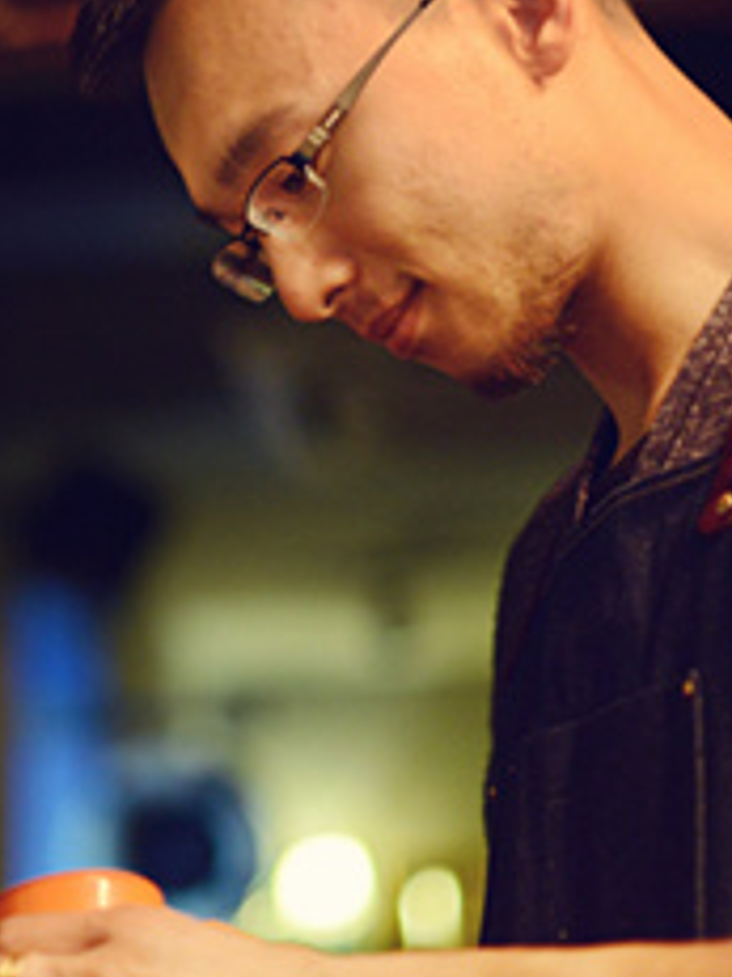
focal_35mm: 125
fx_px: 3528
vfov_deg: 15.8
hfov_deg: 11.7
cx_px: -72
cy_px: 499
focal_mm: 50
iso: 1600
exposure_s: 1/100
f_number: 1.4
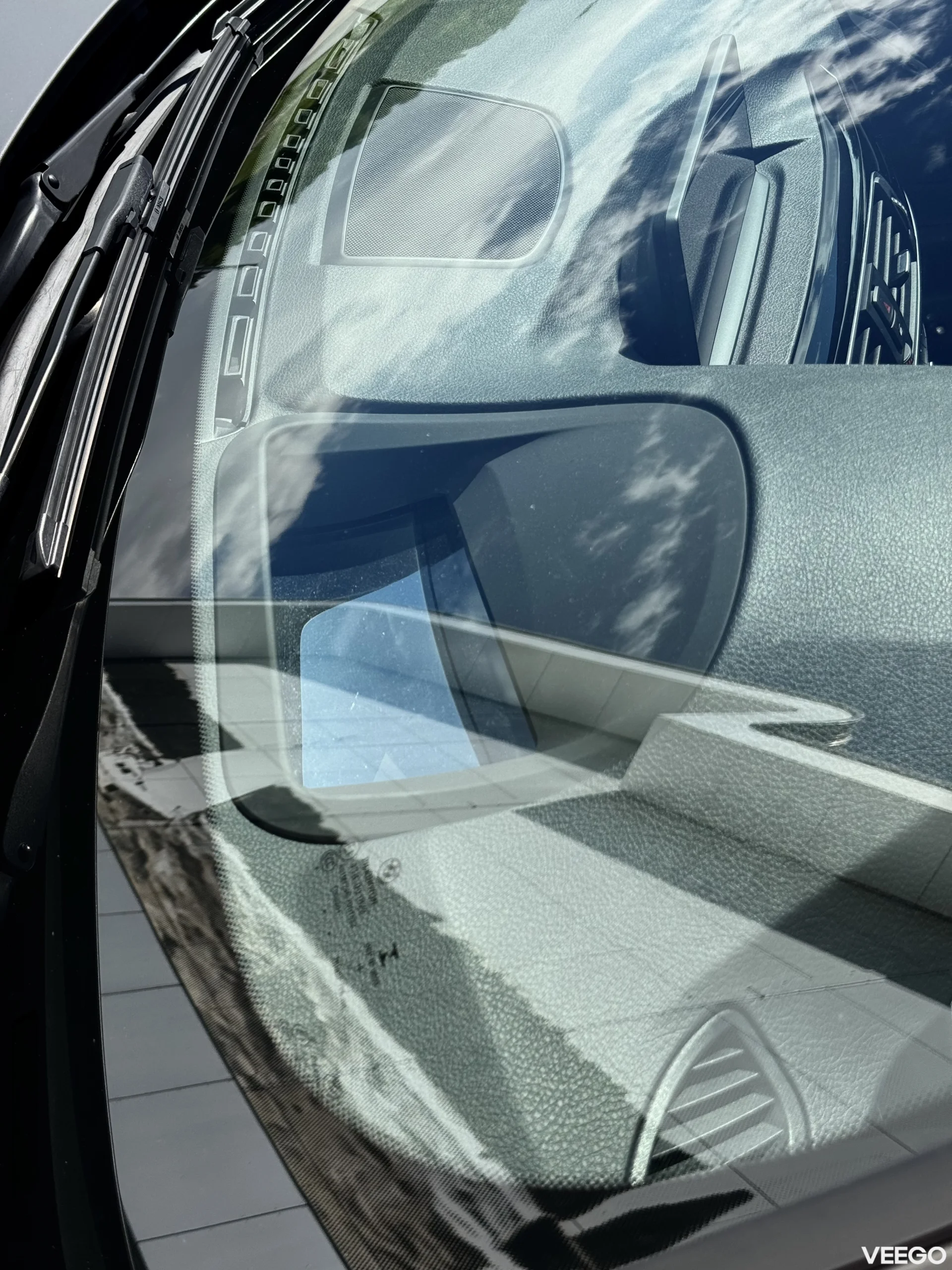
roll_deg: -1.8
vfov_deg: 39.7
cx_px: 476
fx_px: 1760
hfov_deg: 30.3
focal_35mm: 48
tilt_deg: -40.9
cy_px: 635
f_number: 1.78
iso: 64
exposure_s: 1/2513
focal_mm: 6.76
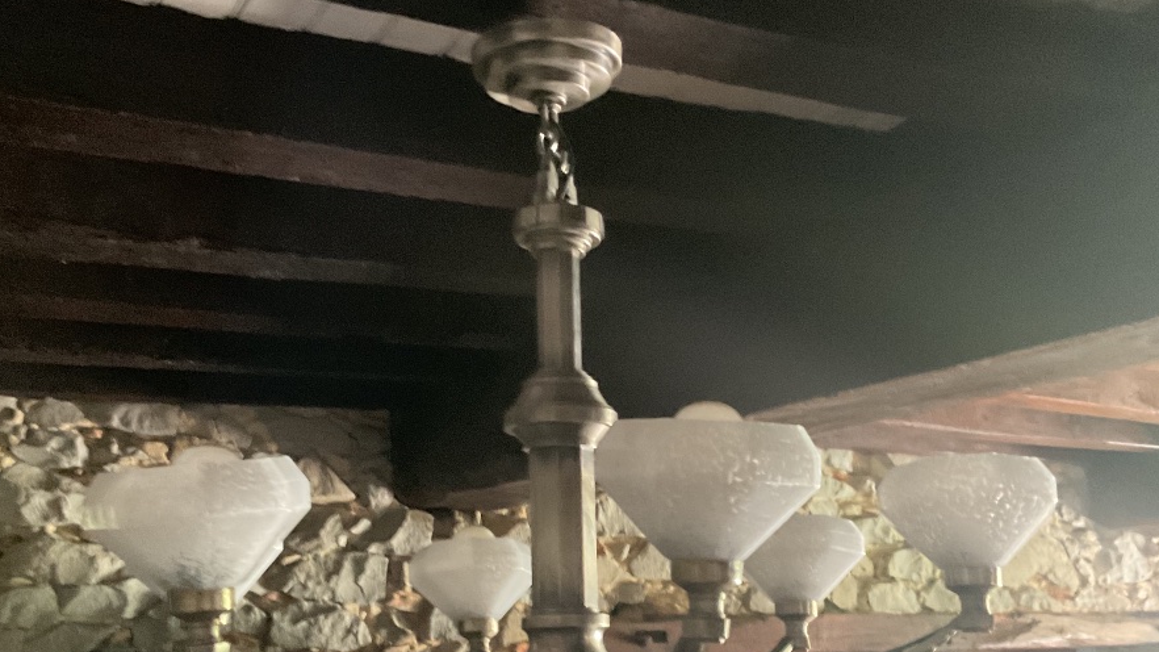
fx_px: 1321
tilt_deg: +7.5
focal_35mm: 43
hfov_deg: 47.4
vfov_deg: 27.6
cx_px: 582
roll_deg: +3.2
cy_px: 429
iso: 500
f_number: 1.8
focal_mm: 3
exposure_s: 1/24
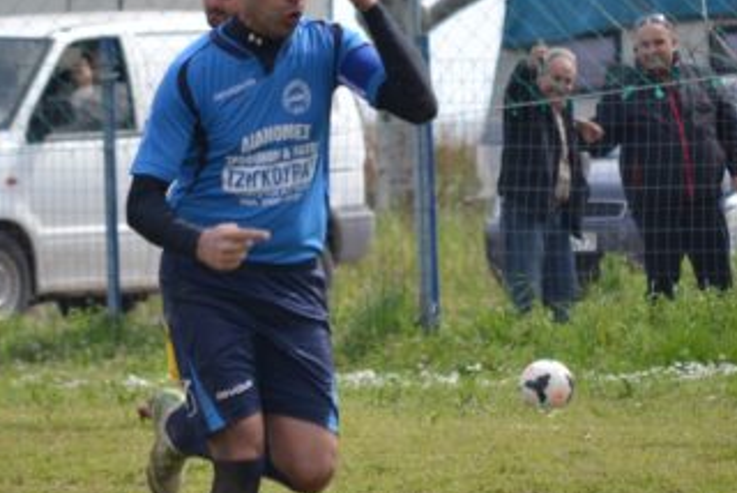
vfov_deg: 2.2
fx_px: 12663
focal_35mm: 618
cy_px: 260
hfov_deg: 3.3
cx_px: 334
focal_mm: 200
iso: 400
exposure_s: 1/1000
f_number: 5.6
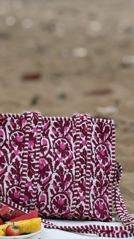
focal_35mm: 157
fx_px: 992
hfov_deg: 7.7
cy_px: 99
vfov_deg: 13.7
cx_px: 42
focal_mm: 16.89
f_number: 2.8
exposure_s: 1/271
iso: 50
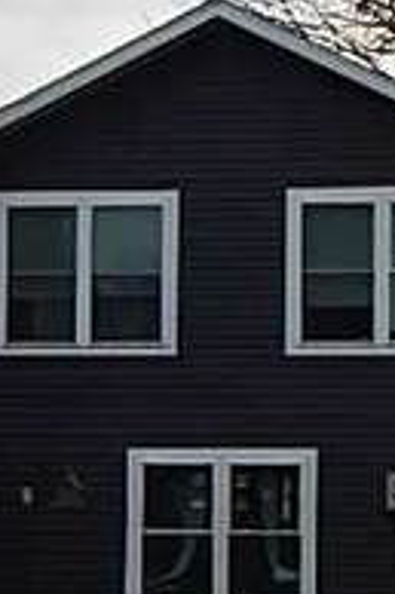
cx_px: 171
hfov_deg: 9.1
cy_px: 367
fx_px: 2489
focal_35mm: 151
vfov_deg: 13.6
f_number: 3
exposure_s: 1/800
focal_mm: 4
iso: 125
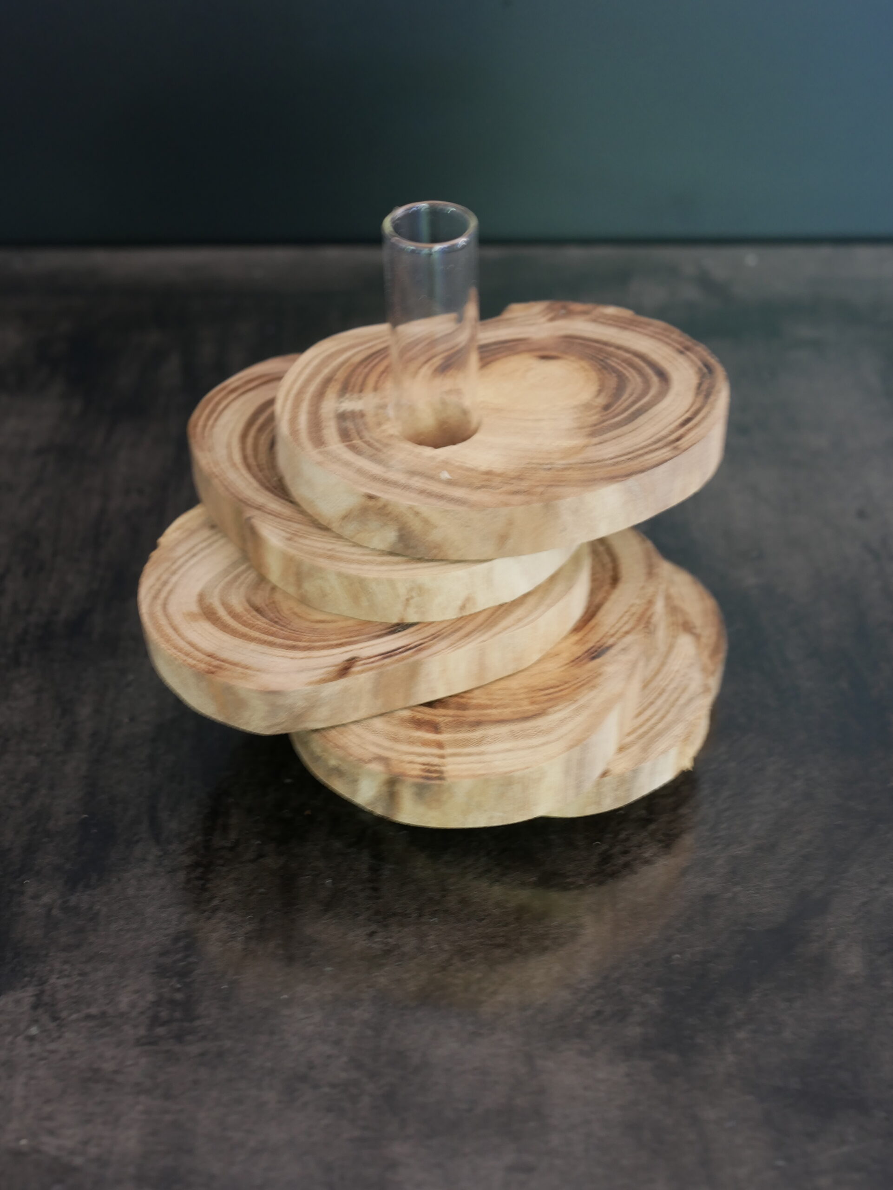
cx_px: 446
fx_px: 1719
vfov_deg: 38.2
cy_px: 595
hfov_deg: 29.1
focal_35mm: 50
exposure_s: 1/4
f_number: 5.1
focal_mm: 25
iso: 400
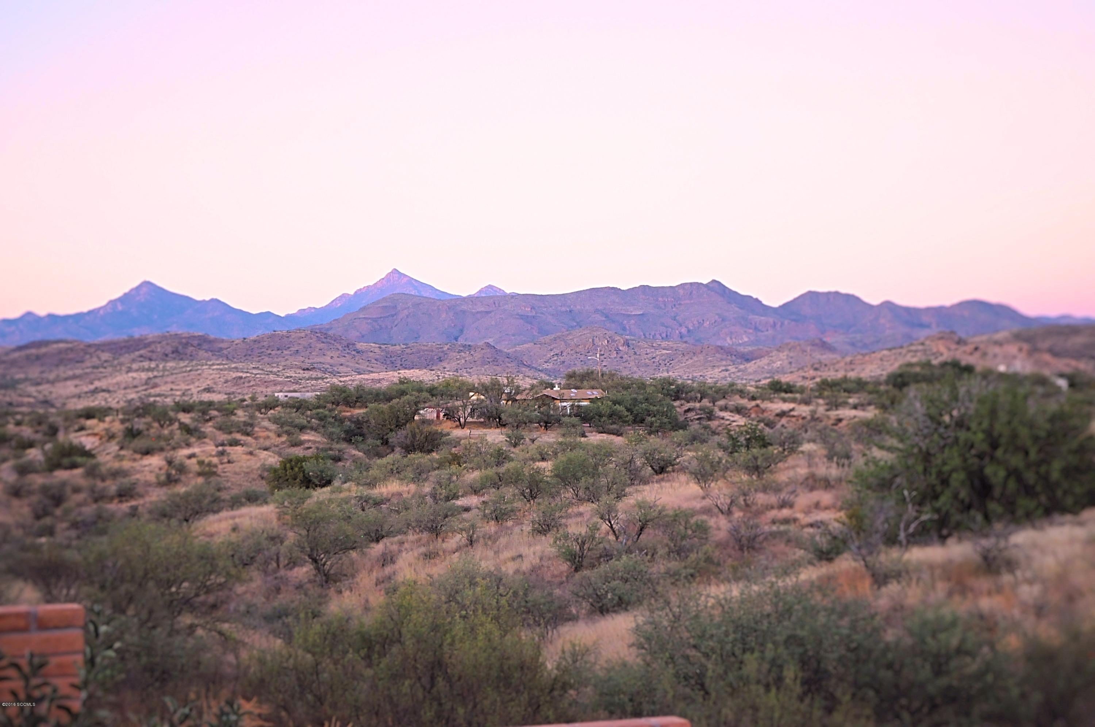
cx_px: 548
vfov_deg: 20.1
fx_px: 2050
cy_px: 364
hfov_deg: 29.9
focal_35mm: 68
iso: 800
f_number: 5.3
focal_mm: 45
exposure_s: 1/80
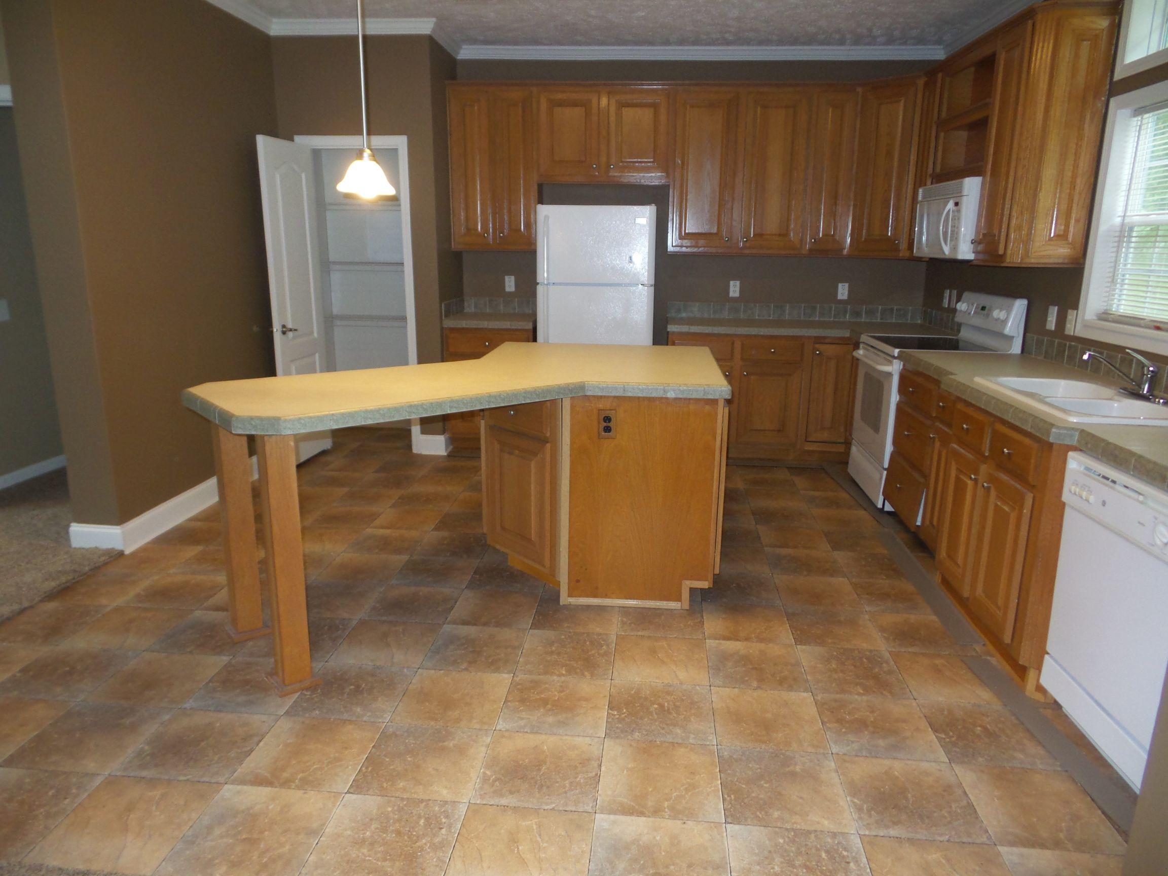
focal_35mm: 23
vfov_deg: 58.9
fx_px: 776
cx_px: 584
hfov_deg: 73.9
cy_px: 438
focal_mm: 4.1
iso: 200
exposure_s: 1/40
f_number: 2.8
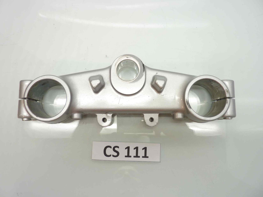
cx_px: 132
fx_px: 190
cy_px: 98
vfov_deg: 54.9
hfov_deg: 69.4
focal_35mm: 25
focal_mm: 4.1
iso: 80
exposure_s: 1/15
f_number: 3.3
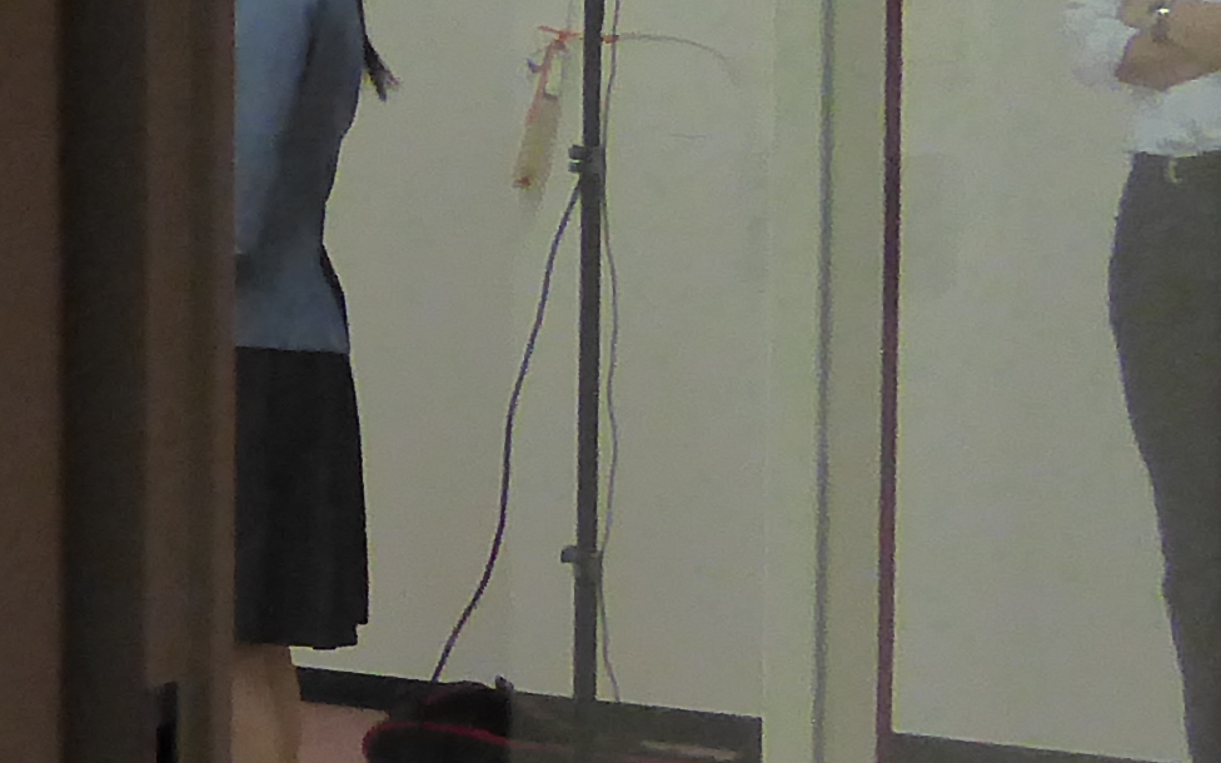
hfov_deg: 12.8
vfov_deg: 9.8
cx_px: -1511
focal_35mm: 133
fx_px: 4426
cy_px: 275
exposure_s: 1/100
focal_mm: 4.3
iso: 250
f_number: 3.3
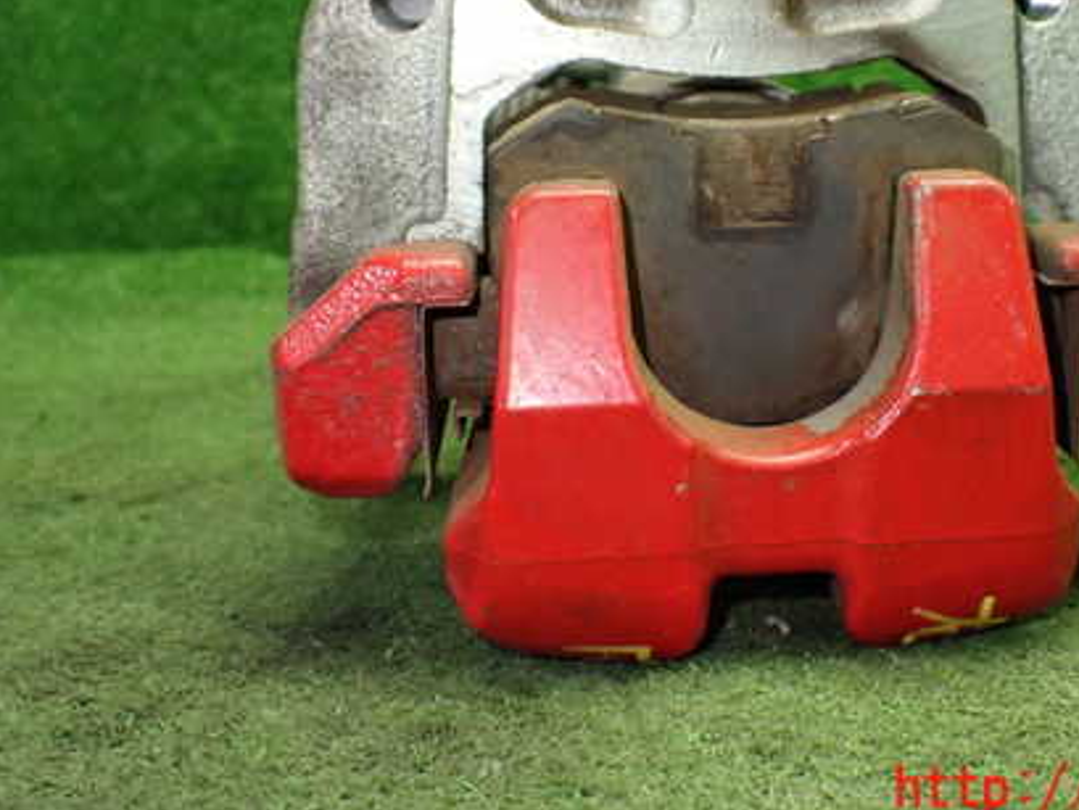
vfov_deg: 32.4
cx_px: 699
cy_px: 230
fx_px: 1372
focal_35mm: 44
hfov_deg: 42.5
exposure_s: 1/125
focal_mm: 5.4
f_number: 2.3
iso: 800
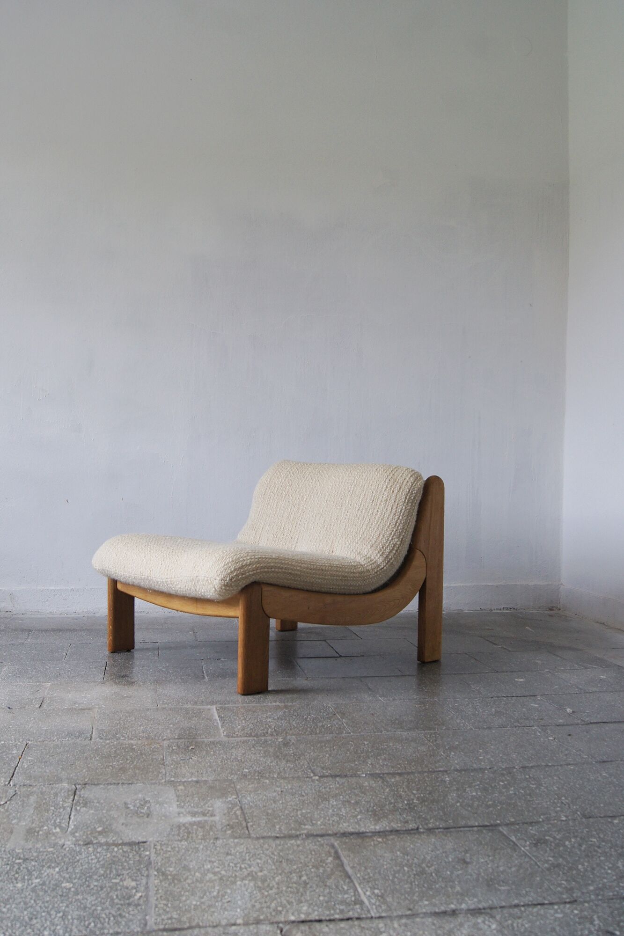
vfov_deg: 57.2
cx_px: 312
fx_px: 858
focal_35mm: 33
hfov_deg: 40.0
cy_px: 468
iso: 400
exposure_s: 1/40
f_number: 5.6
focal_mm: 22
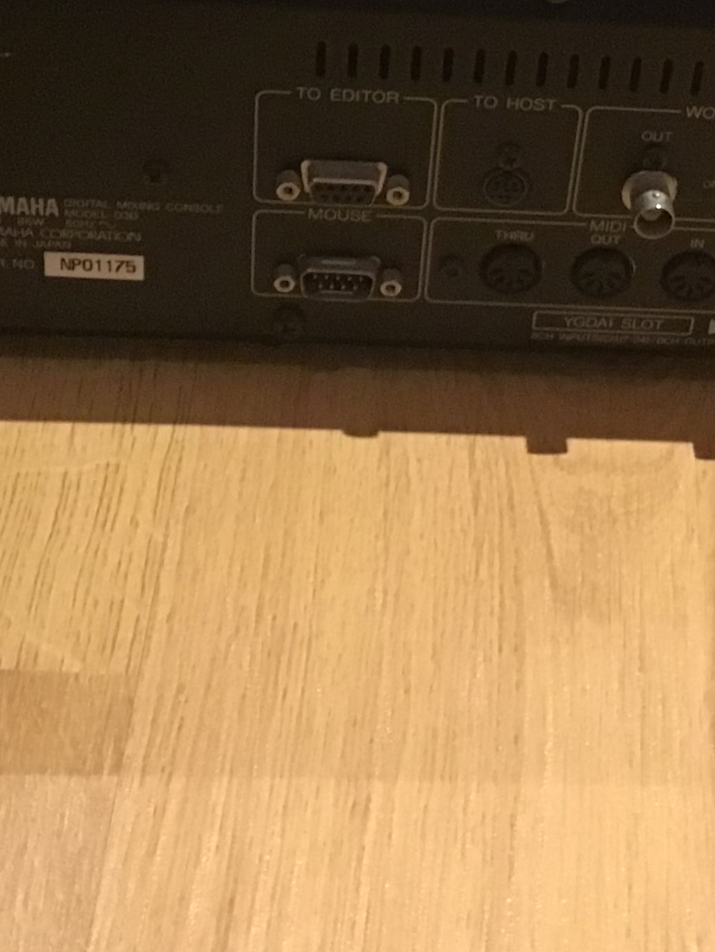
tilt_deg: -37.4
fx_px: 2037
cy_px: 219
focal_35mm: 74
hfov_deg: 19.8
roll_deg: -7.0
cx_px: 512
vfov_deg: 25.9
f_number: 2.4
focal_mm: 3.3
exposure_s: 1/17
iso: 640
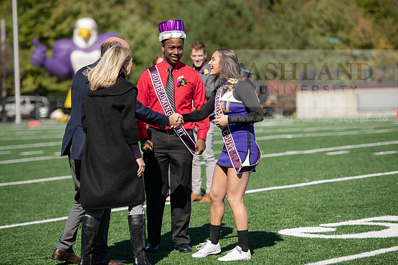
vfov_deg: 9.8
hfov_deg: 14.7
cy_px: 132
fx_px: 1548
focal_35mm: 140
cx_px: 199
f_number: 3.2
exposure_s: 1/2000
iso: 200
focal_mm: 140
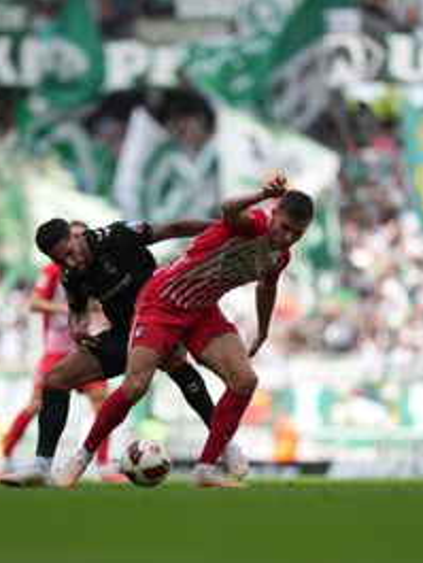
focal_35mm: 436
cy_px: 282
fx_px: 7098
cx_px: 153
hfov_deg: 3.4
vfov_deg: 4.5
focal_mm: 300
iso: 640
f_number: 2.8
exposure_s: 1/4000
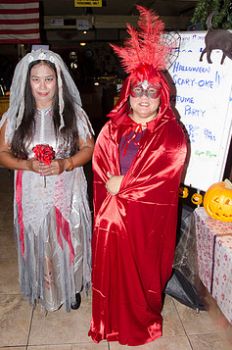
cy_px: 175
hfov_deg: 38.7
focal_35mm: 34
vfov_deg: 55.9
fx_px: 330
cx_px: 98
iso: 400
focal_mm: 18
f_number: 4
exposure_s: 1/60
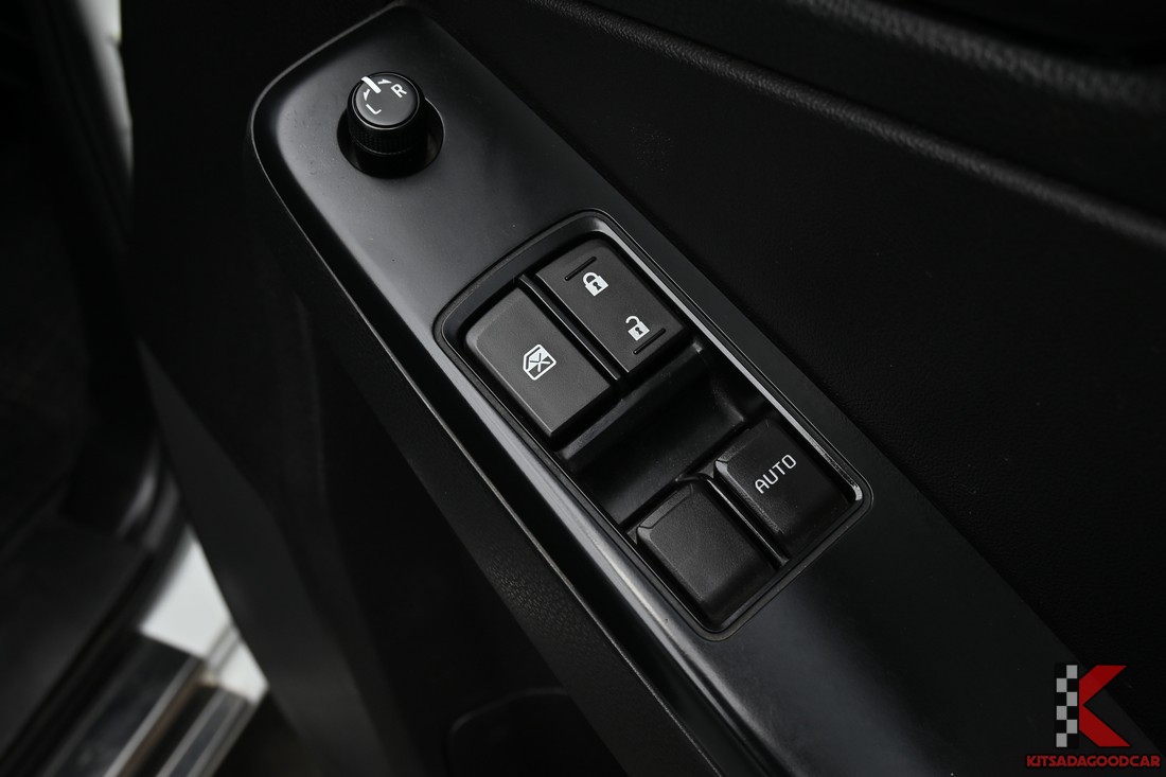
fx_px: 1198
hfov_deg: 51.9
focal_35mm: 37
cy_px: 388
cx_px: 583
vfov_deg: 35.9
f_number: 6.7
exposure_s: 1/60
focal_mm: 25
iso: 200
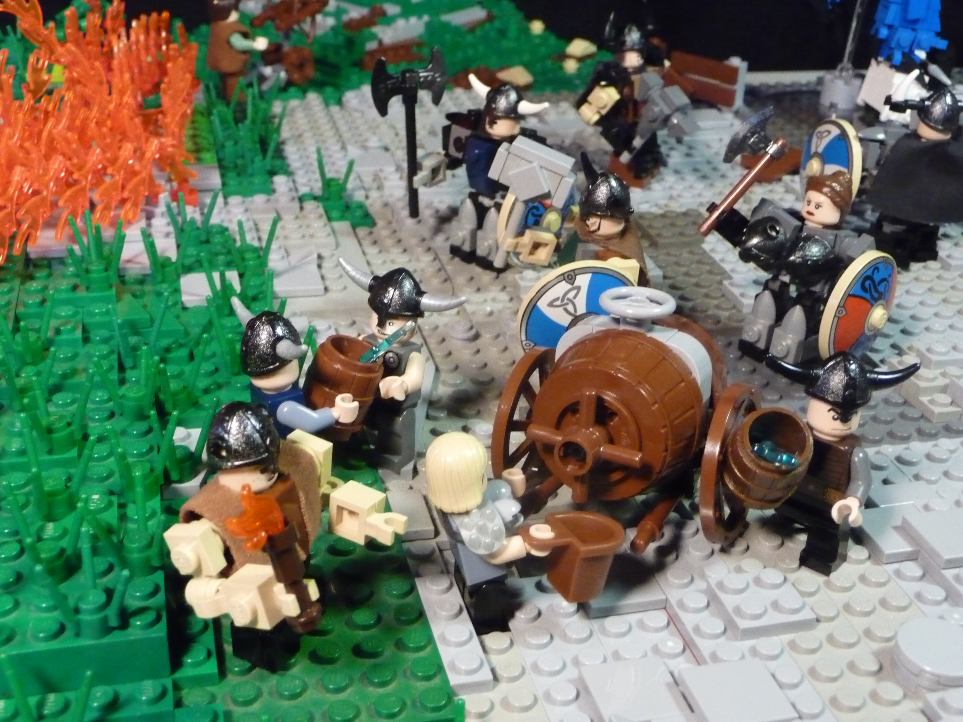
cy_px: 361
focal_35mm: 45
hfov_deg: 42.1
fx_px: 1252
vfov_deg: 32.2
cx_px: 482
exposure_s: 1/40
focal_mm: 7.6
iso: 800
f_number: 4.1
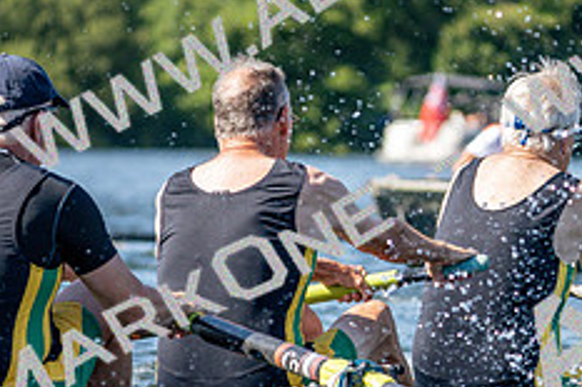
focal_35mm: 503
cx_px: 320
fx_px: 8126
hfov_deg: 4.1
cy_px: 176
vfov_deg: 2.7
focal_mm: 202
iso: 400
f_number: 5.6
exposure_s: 1/1600
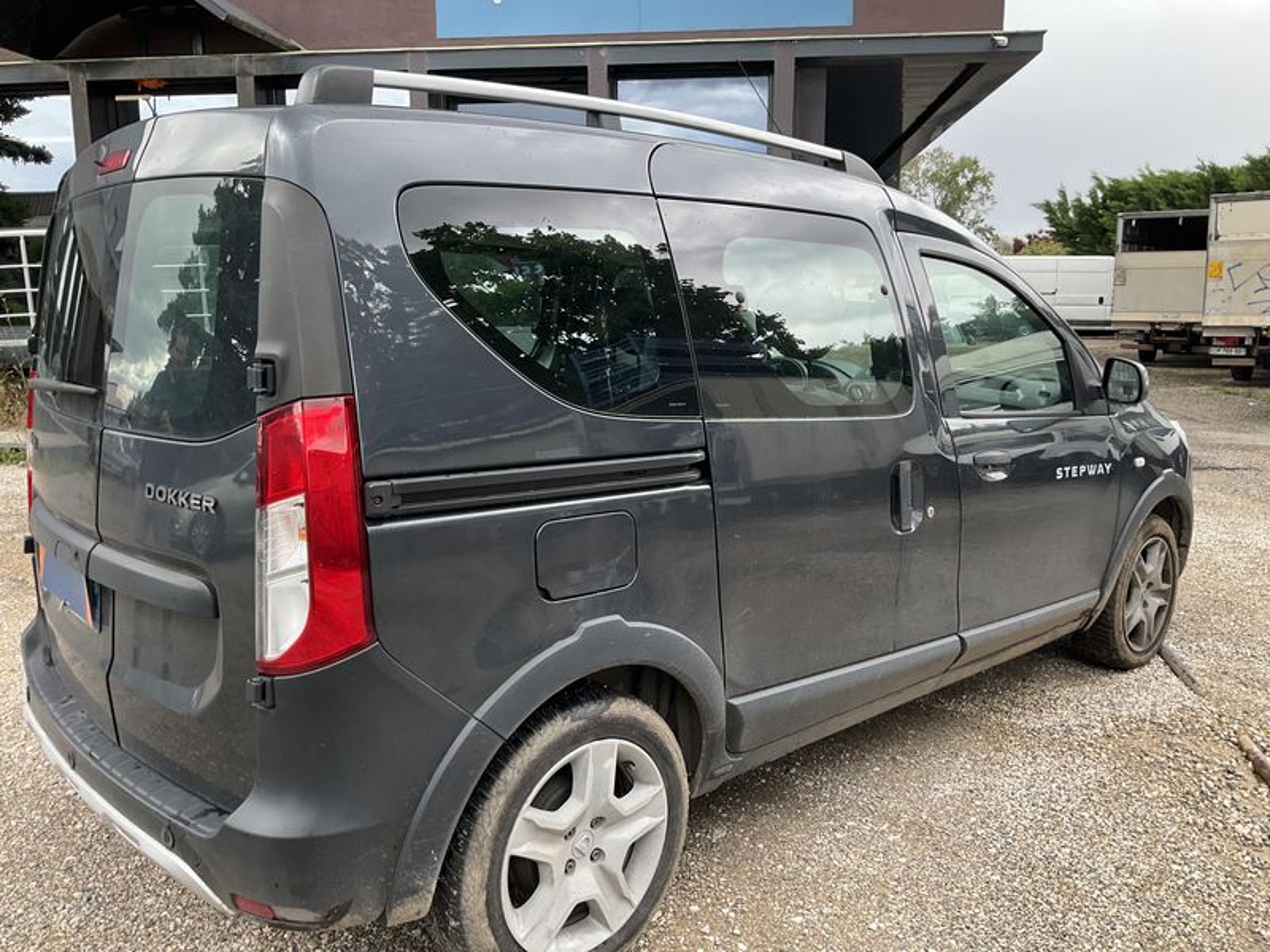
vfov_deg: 48.2
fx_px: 1064
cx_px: 635
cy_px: 476
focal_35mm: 29
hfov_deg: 61.7
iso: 16
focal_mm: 3
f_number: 1.8
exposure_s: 1/127
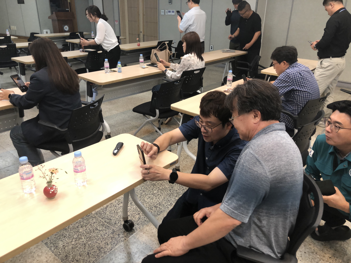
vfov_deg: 49.7
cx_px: 176
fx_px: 284
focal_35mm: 28
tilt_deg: -23.4
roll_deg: +0.3
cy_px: 132
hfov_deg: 63.4
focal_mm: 4
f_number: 1.8
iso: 125
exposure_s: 1/120
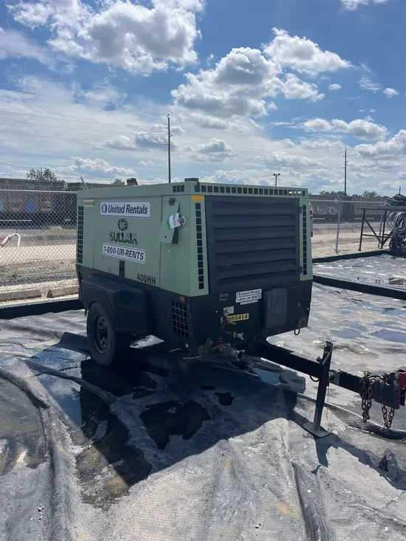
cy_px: 270
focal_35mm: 26
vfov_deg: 67.3
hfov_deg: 53.1
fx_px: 406
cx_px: 203
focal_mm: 5.1
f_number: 1.6
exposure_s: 1/6173
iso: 50
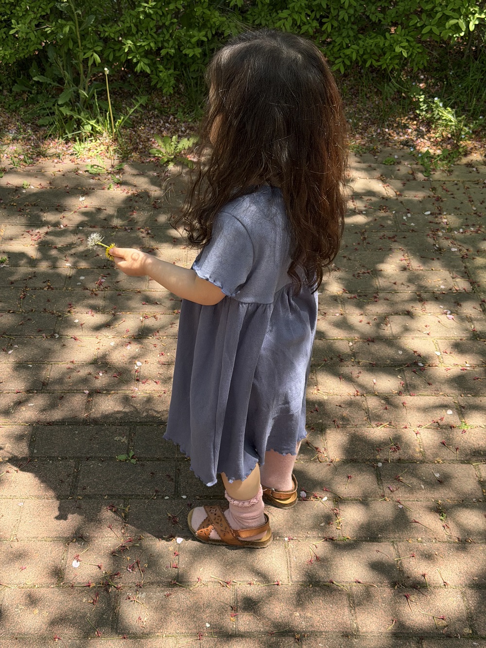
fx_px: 898
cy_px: 324
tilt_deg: -37.1
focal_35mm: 48
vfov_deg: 39.7
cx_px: 243
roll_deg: -0.5
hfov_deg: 30.3
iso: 100
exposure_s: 1/1055
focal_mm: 6.76
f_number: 1.78
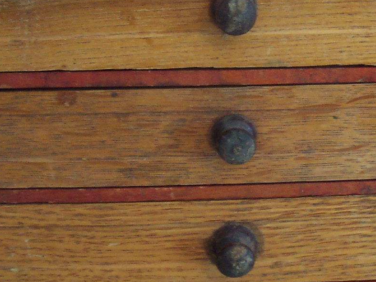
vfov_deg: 18.7
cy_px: 54
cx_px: 222
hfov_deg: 25.0
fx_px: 847
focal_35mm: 78
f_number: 2.8
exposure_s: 1/30
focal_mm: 5.6
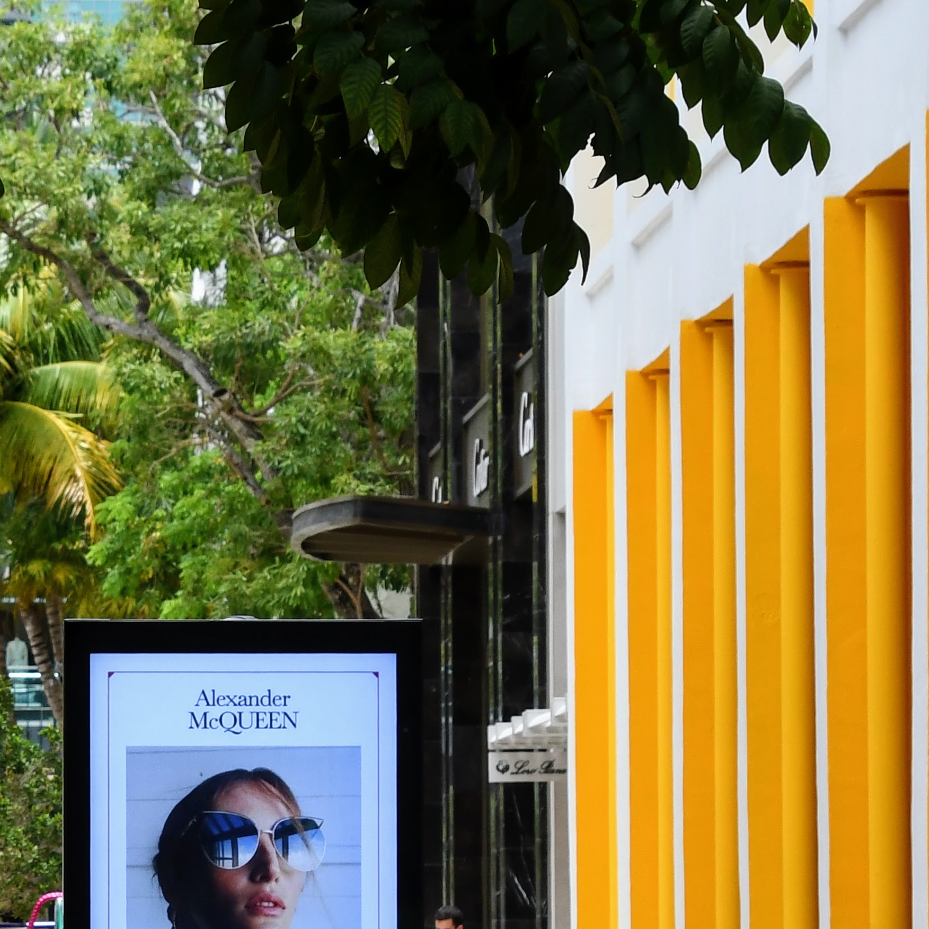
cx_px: 206
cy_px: 809
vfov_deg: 6.5
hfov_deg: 6.6
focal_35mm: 267
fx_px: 8107
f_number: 10
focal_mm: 62
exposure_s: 1/400
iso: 400
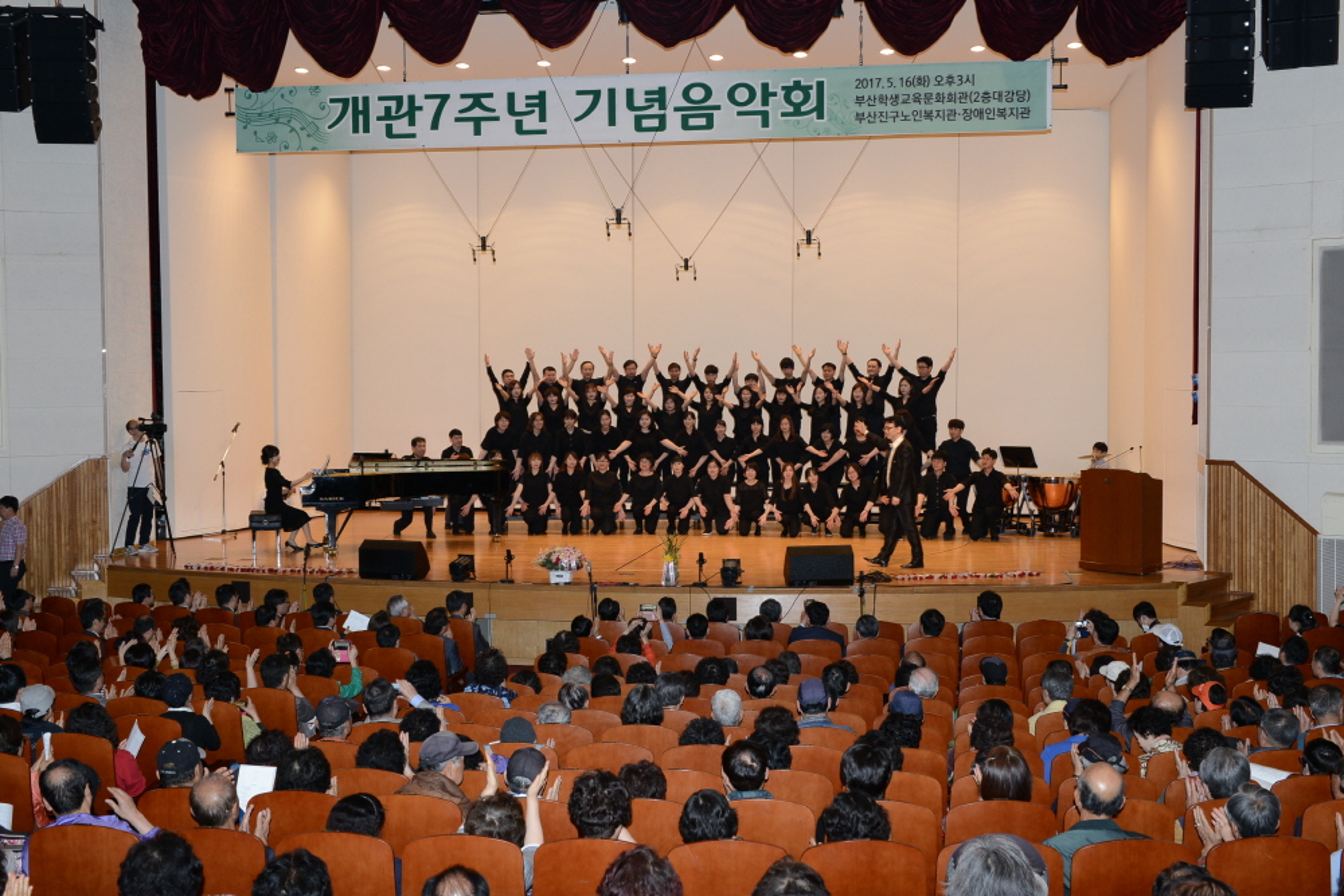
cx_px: 672
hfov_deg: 43.6
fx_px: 1680
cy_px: 448
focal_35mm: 45
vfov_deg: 29.9
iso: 1250
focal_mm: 45
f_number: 8
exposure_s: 1/60
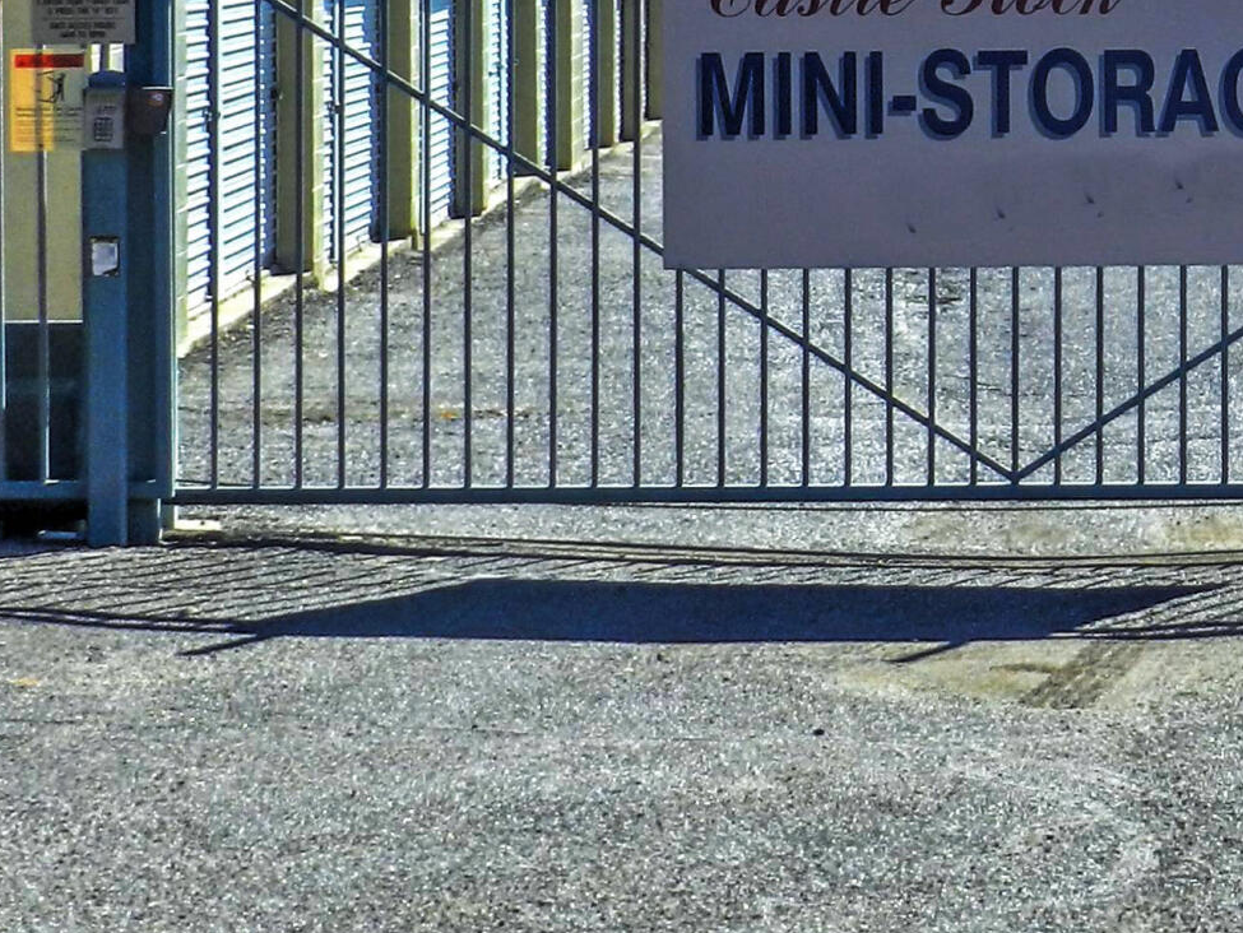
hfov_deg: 12.0
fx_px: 5855
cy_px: -76
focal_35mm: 163
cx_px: 1221
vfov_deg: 9.0
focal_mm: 9.4
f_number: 5
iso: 160
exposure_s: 1/1000
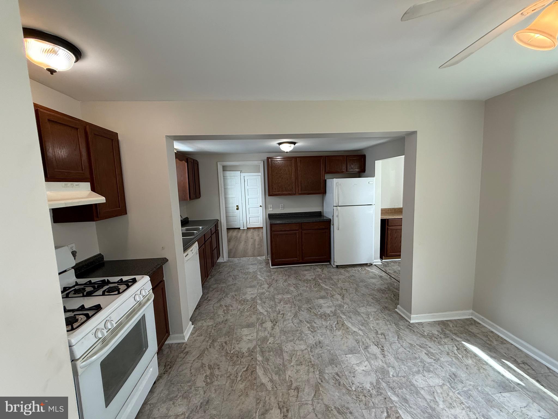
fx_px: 226
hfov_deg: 102.1
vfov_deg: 85.7
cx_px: 279
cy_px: 210
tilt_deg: -6.4
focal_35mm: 14
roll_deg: +1.3
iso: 125
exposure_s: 1/120
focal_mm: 2.22
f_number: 2.2
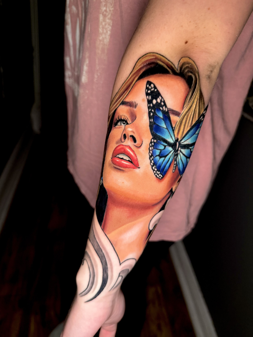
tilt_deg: -32.7
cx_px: 126
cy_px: 168
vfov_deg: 71.6
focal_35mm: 24
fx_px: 234
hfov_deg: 56.8
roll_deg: -9.9
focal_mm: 6.76
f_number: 1.78
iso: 400
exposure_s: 1/60
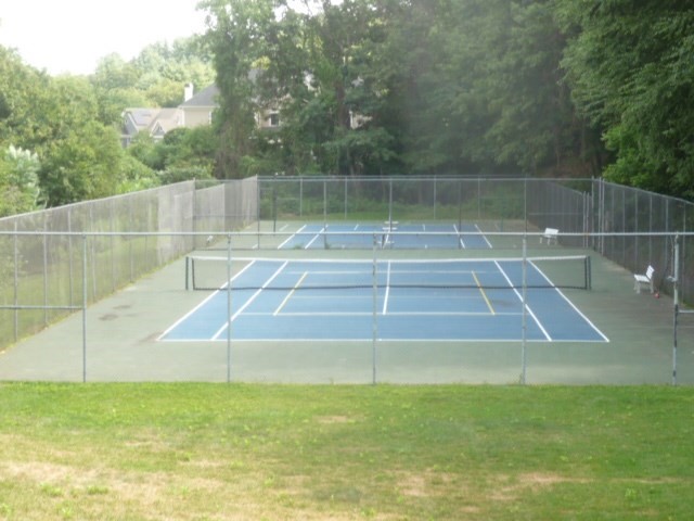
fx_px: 1524
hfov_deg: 25.7
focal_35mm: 76
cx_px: 347
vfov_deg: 19.4
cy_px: 260
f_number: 4.1
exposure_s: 1/80
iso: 100
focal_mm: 7.6
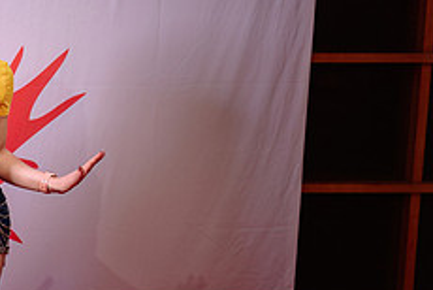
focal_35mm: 74
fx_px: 891
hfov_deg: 24.7
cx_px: -87
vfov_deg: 18.5
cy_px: 152
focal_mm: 29
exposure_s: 1/125
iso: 200
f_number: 2.8
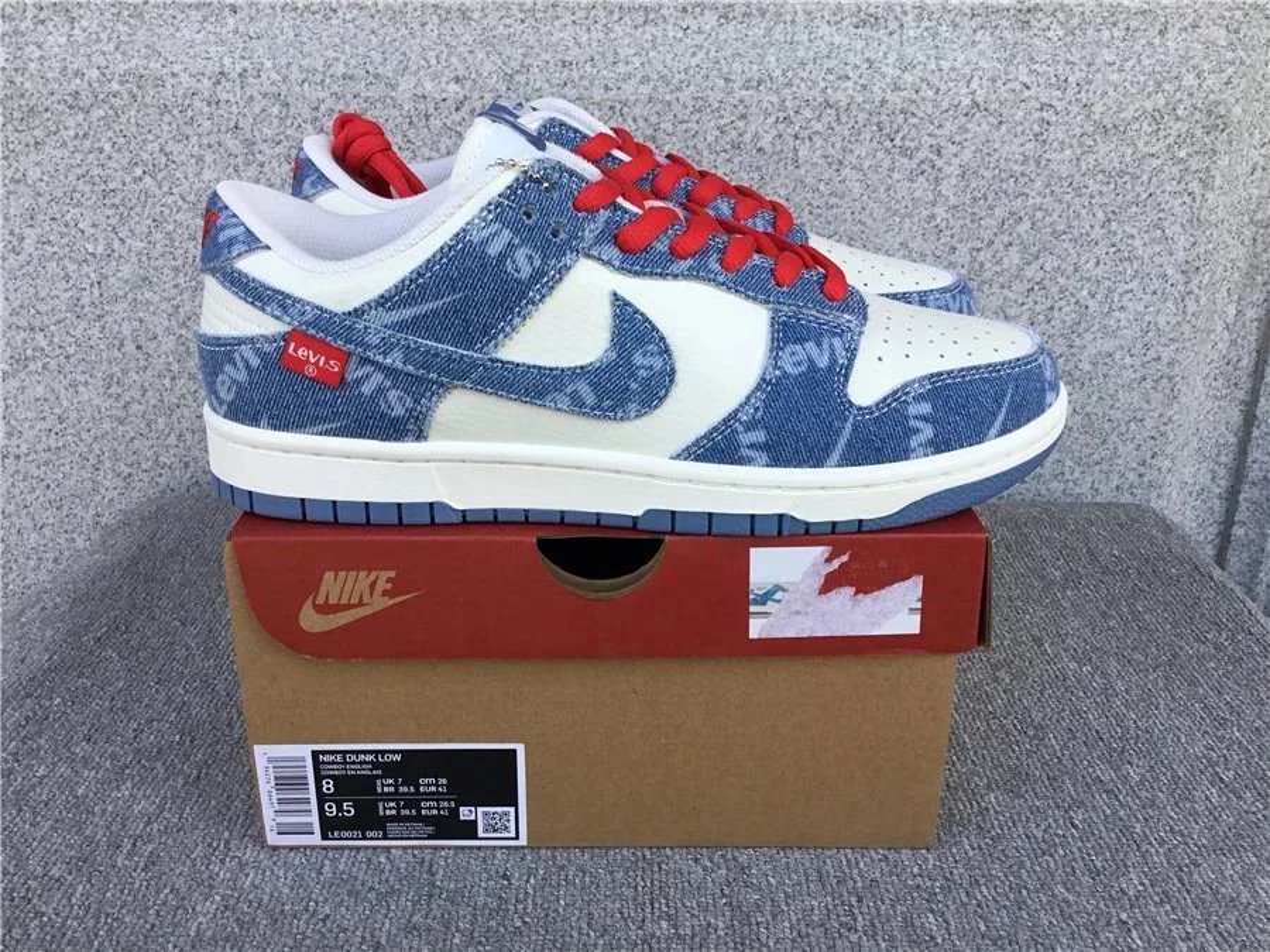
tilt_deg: -21.3
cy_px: 476
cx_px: 635
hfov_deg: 58.4
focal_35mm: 31
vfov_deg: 45.4
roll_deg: -0.1
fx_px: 1137
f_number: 2.4
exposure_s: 1/244
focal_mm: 3.3
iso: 25
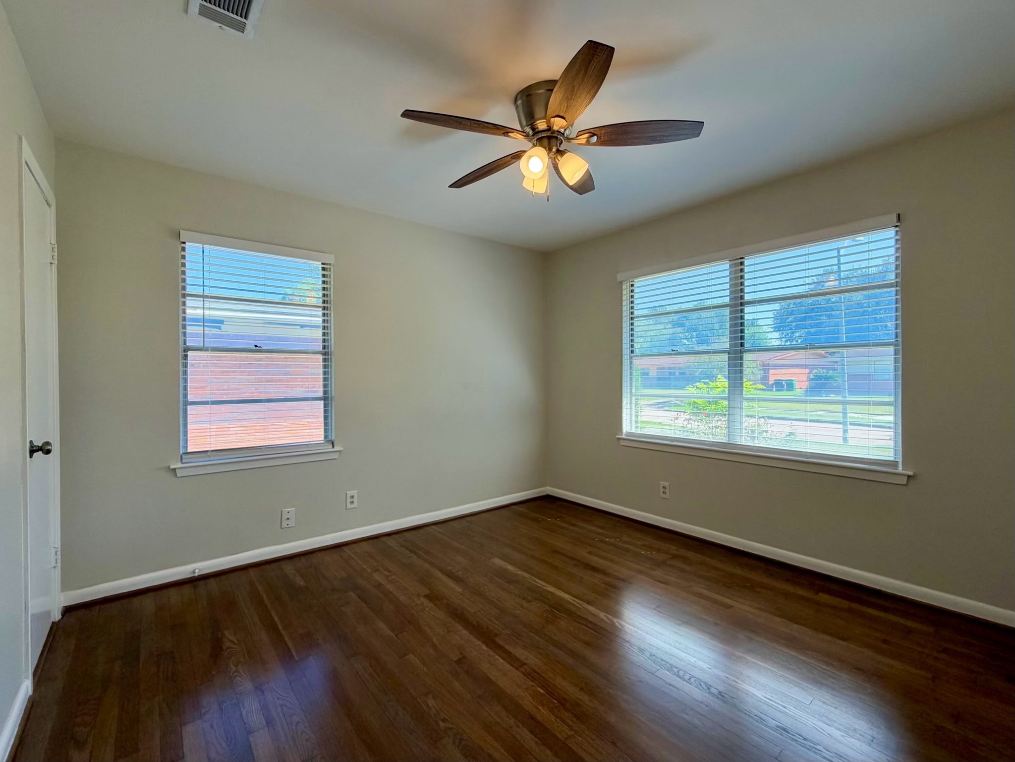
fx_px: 411
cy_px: 381
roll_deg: +0.1
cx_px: 508
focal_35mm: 14
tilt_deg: +0.9
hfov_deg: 102.1
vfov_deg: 85.7
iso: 80
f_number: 2.2
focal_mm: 2.22
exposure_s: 1/120
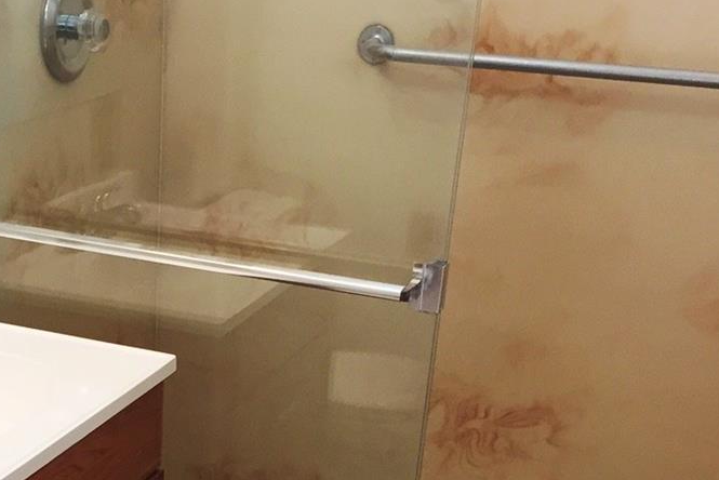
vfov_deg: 19.0
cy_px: 570
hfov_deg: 29.1
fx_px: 1359
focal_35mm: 68
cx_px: 161
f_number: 2.2
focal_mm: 4.15
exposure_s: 1/30
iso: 80
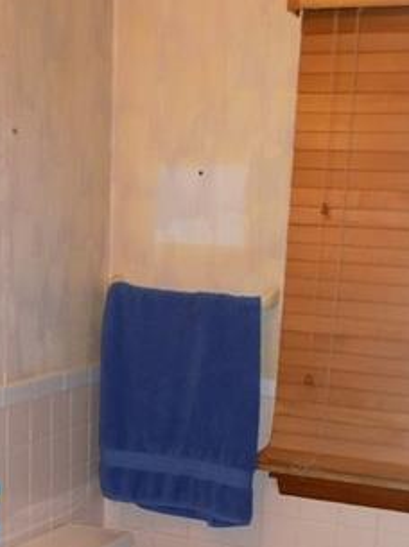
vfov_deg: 31.6
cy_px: 502
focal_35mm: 58
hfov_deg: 25.2
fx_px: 916
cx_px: 187
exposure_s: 1/30
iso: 200
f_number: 3.1
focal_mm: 4
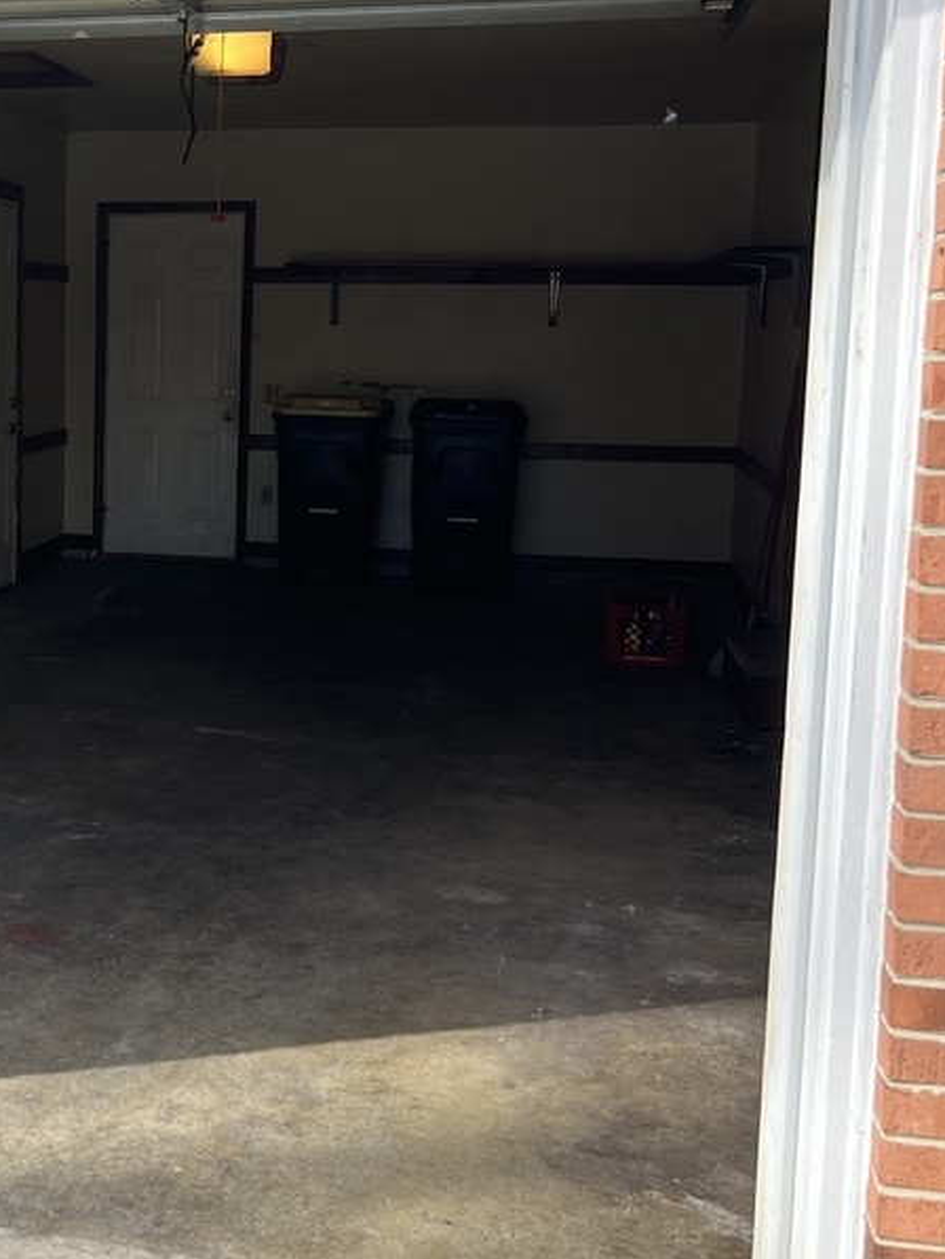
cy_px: 578
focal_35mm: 47
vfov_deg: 40.4
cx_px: 103
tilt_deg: -9.1
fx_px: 1710
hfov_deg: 29.7
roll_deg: -0.4
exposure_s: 1/524
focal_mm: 5.1
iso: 50
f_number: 1.6
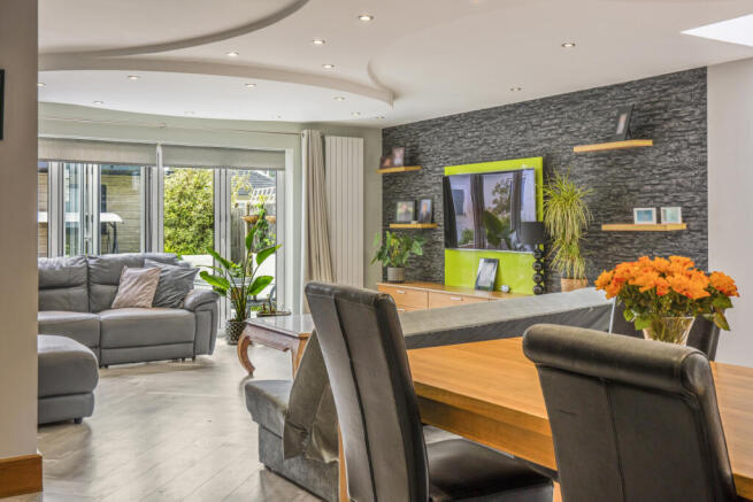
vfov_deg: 37.9
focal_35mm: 35
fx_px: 732
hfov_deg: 54.4
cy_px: 251
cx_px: 376
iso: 200
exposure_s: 1/5
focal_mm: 35
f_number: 11
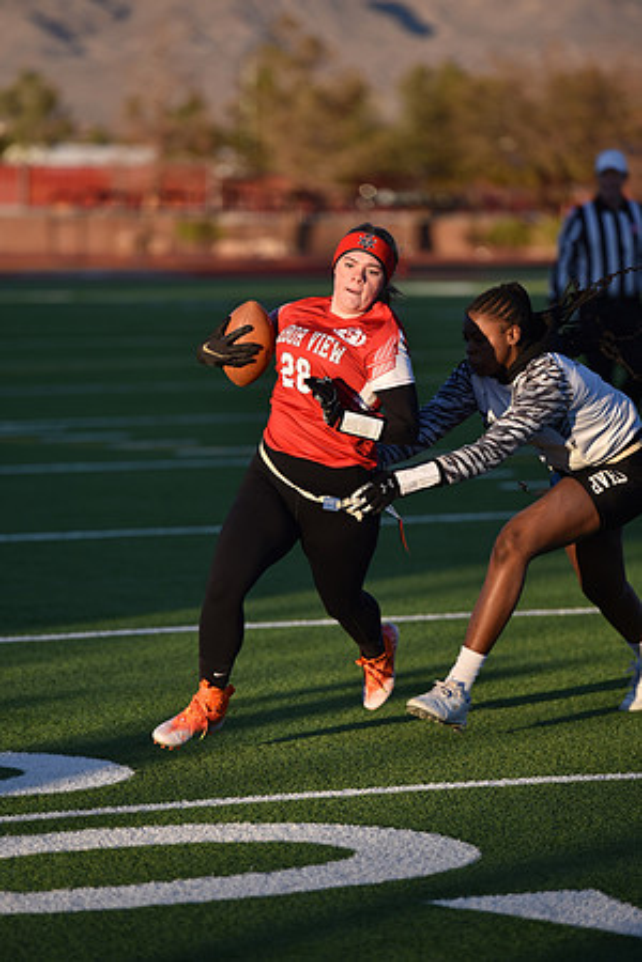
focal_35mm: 200
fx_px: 5350
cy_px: 481
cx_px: 321
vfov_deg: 10.3
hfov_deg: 6.9
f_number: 2.8
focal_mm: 200
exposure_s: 1/1250
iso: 140
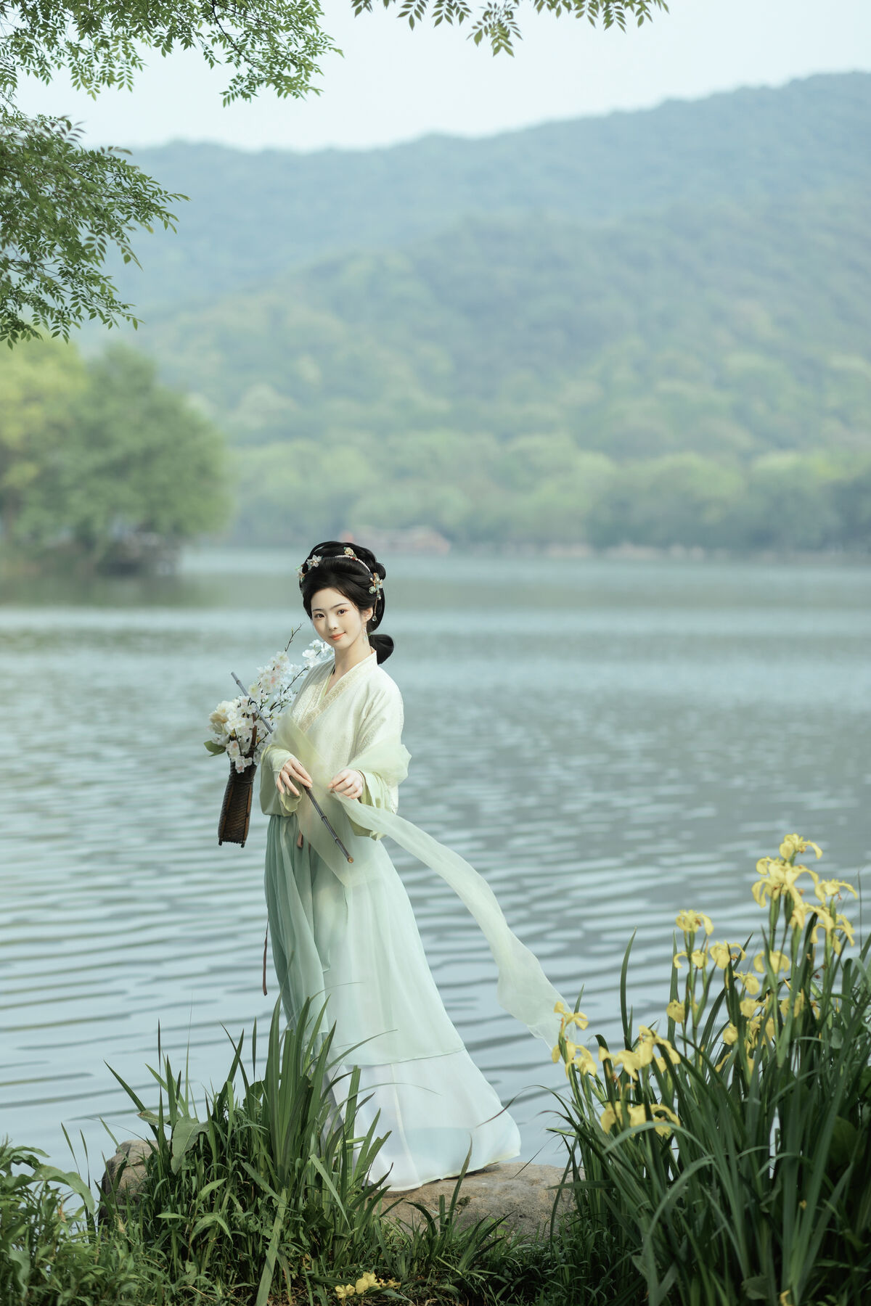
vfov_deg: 23.9
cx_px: 436
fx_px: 3085
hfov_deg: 16.1
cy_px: 653
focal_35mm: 85
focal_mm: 85
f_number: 2
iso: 100
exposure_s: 1/2000
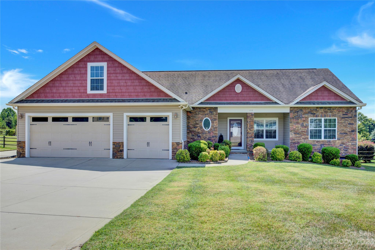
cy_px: 125
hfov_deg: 71.5
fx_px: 260
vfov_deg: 51.3
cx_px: 188
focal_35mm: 25
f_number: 9
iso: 640
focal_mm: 25
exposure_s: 1/1000
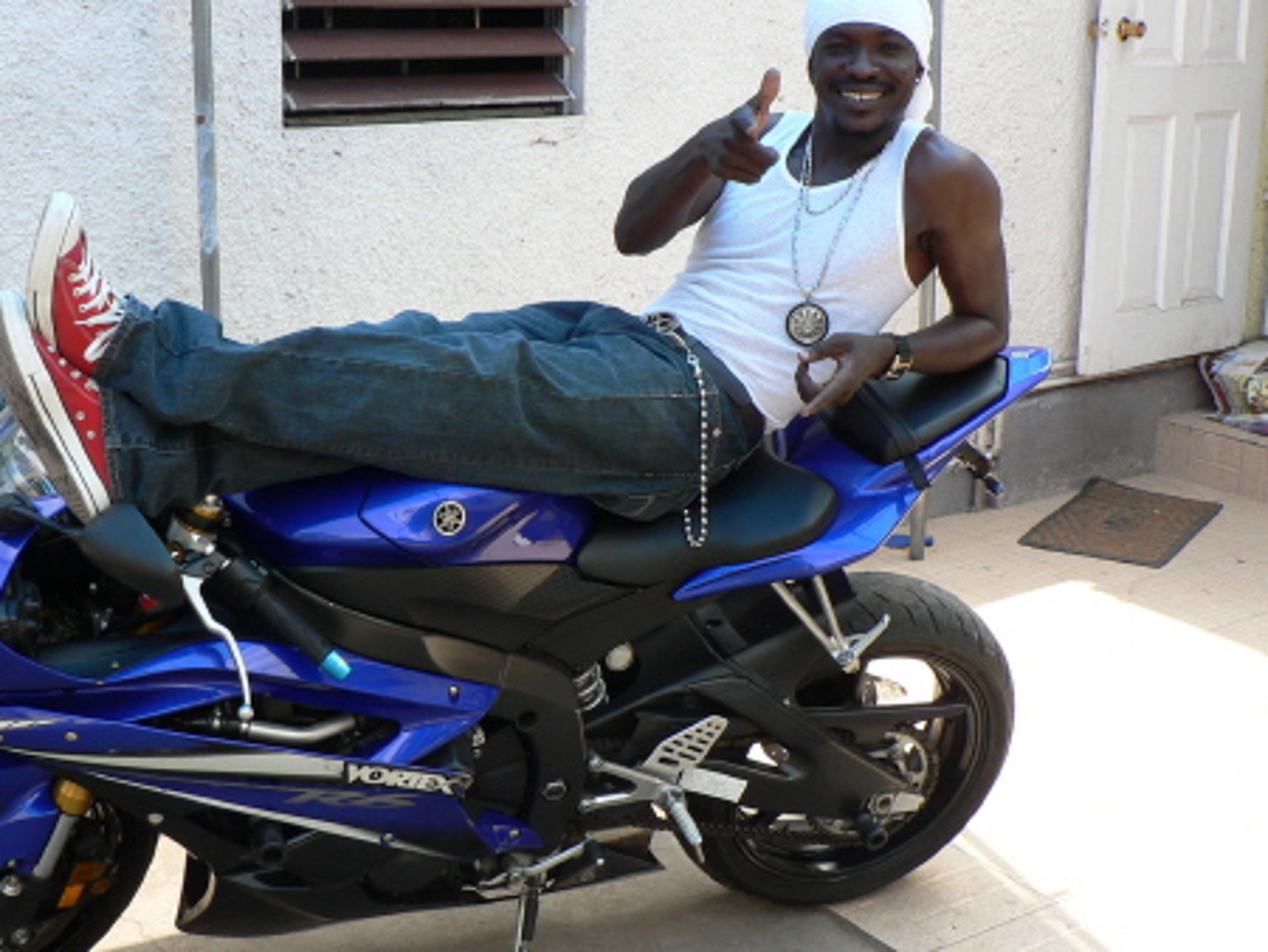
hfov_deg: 42.6
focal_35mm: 44
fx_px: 1613
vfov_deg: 32.9
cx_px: 485
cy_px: 483
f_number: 4
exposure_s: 1/160
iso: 64
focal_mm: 6
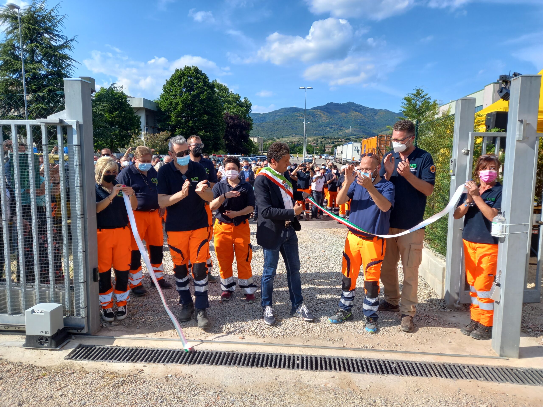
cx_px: 272
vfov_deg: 54.9
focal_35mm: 25
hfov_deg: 69.4
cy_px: 204
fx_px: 392
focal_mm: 4.6
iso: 25
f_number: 2
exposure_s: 1/473
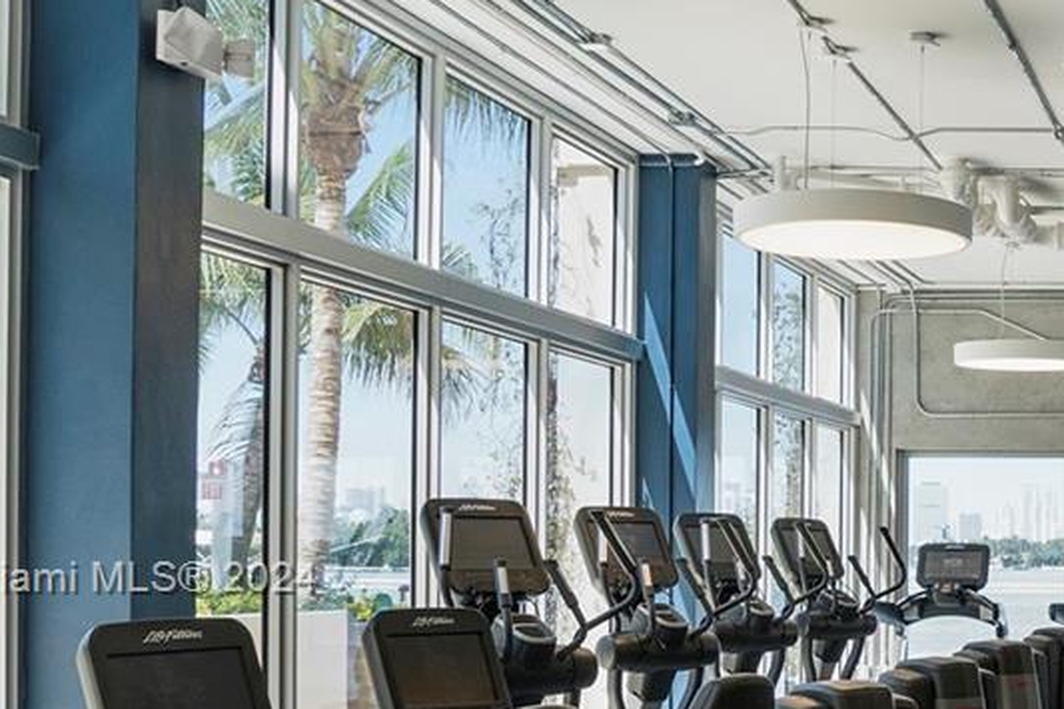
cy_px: 581
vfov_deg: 18.7
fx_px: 2127
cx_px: 1276
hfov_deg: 25.3
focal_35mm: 72
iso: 800
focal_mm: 24
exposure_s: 1/125
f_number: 8
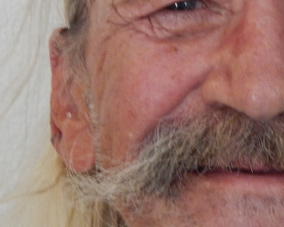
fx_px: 3823
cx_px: 300
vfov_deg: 3.4
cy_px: 105
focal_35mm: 455
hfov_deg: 4.2
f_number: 4.6
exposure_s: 1/30
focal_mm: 20.5
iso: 250
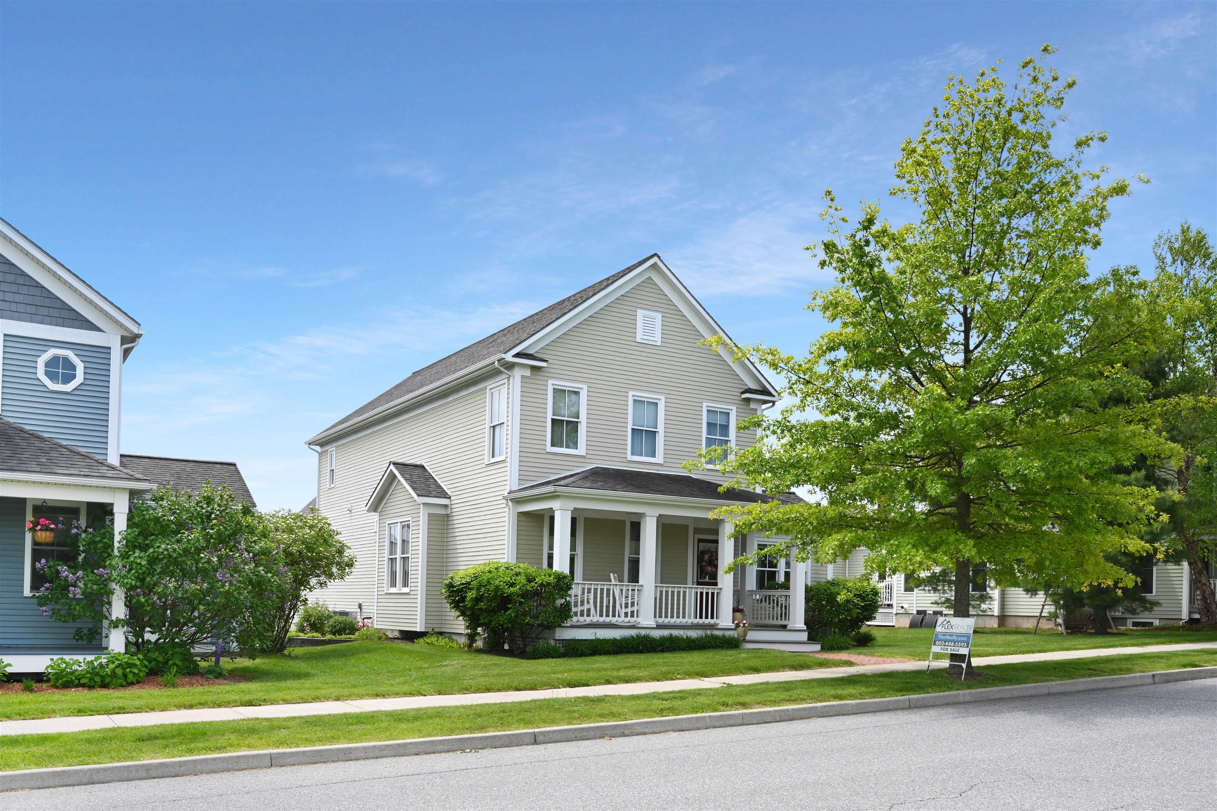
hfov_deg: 61.9
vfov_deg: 43.6
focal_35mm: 30
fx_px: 1014
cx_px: 608
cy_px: 406
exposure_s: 1/160
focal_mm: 30
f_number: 14
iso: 400
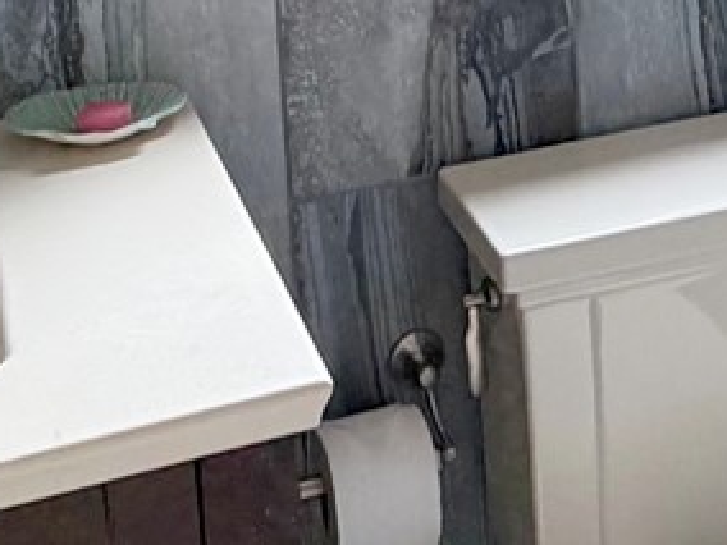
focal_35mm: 79
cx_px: 579
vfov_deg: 16.4
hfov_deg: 24.3
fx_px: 1659
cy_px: -356
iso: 320
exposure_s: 1/104
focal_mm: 2.2
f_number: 2.2
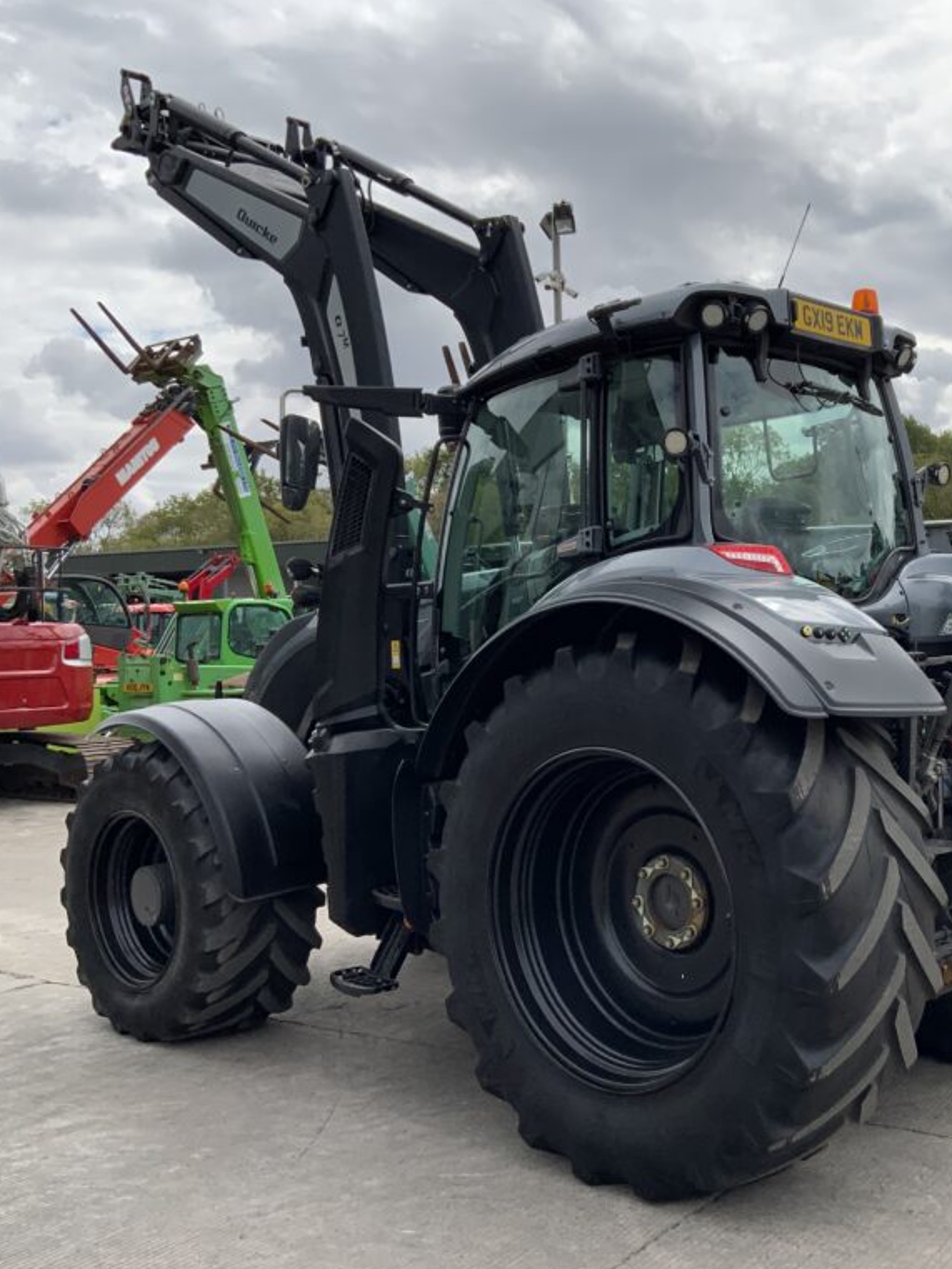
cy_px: 639
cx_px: 709
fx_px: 1430
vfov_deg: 47.9
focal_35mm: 39
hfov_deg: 36.0
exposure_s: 1/2227
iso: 16
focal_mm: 3
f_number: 1.8
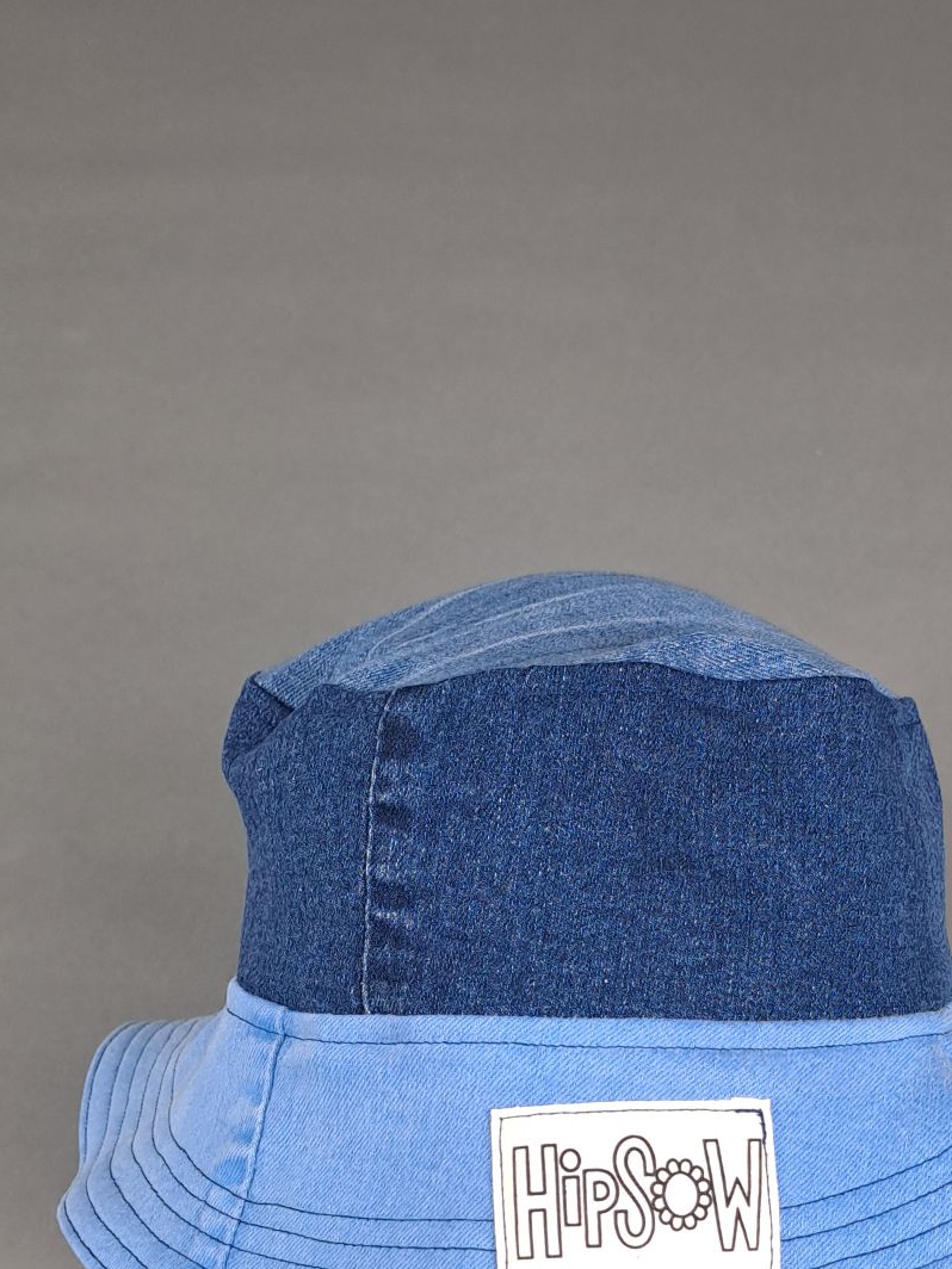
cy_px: 995
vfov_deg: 39.0
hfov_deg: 30.5
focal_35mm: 47
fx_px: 1723
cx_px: 692
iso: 80
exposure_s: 1/50
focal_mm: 4.65
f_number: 1.8
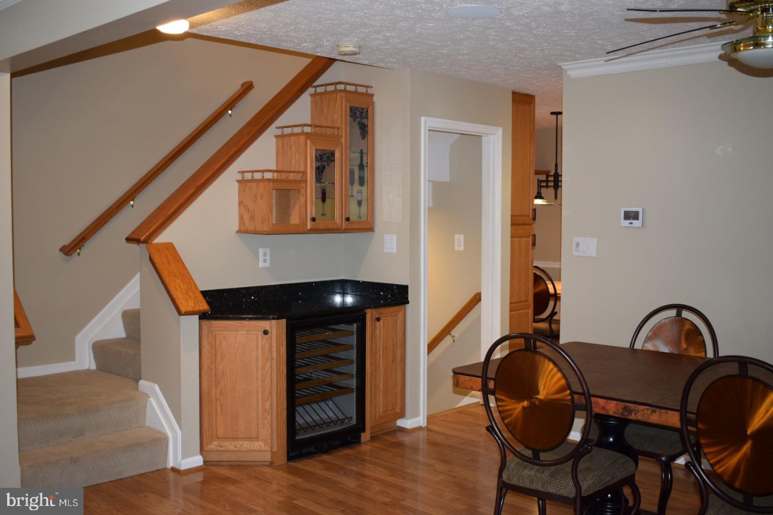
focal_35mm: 36
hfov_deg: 53.1
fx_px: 773
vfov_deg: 36.9
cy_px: 258
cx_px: 386
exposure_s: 1/60
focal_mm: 24
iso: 800
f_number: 4
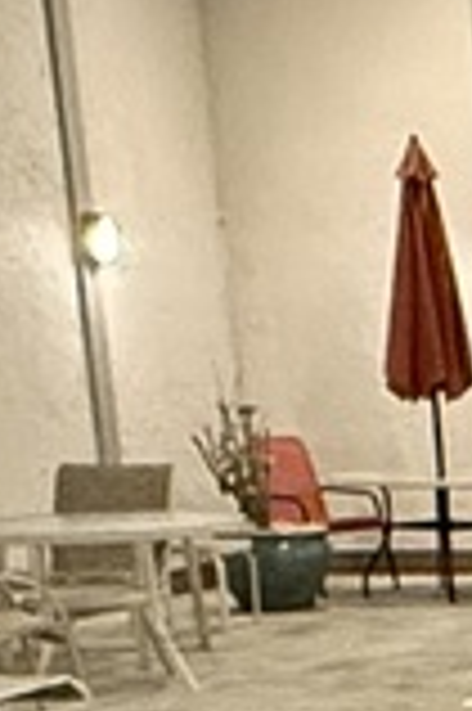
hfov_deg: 8.7
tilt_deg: -12.4
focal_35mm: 133
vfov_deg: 14.9
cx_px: 1367
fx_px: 2621
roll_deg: +0.7
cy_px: 882
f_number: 2.2
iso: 1000
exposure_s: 1/60
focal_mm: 2.22
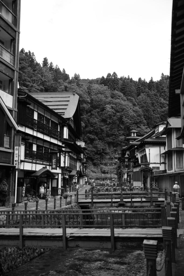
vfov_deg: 49.5
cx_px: 92
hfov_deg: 34.2
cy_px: 138
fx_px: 299
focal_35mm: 39
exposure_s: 1/4000
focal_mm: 26
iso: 1000
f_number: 4
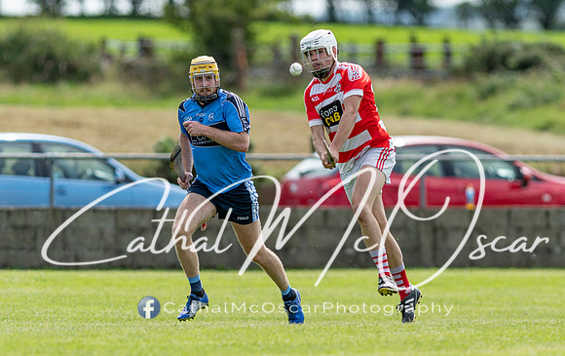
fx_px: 8621
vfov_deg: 2.4
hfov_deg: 3.8
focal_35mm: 559
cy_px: 216
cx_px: 323
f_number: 2.8
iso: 100
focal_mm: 300
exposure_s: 1/1600
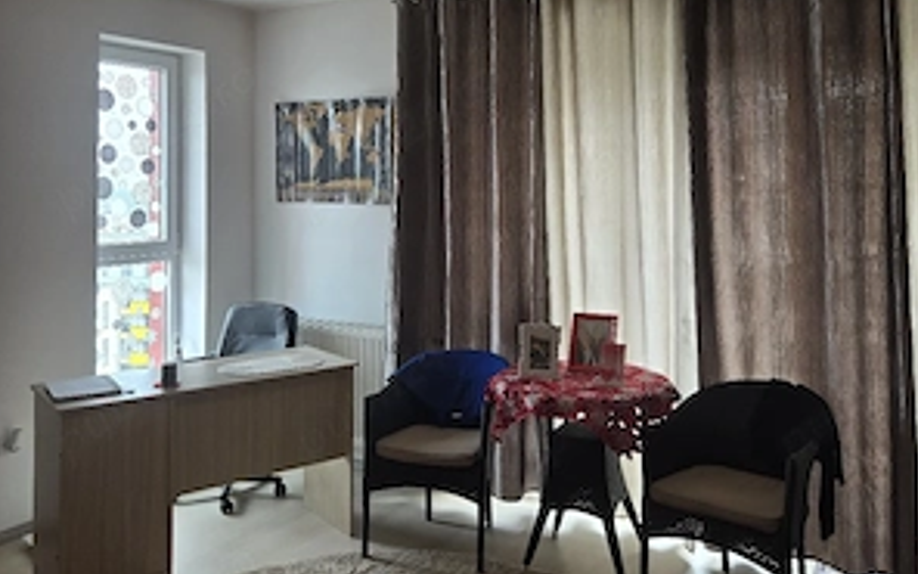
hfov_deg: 58.1
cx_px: 459
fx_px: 826
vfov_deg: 37.8
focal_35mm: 33
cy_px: 177
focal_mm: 5.4
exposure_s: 1/101
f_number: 1.8
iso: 40
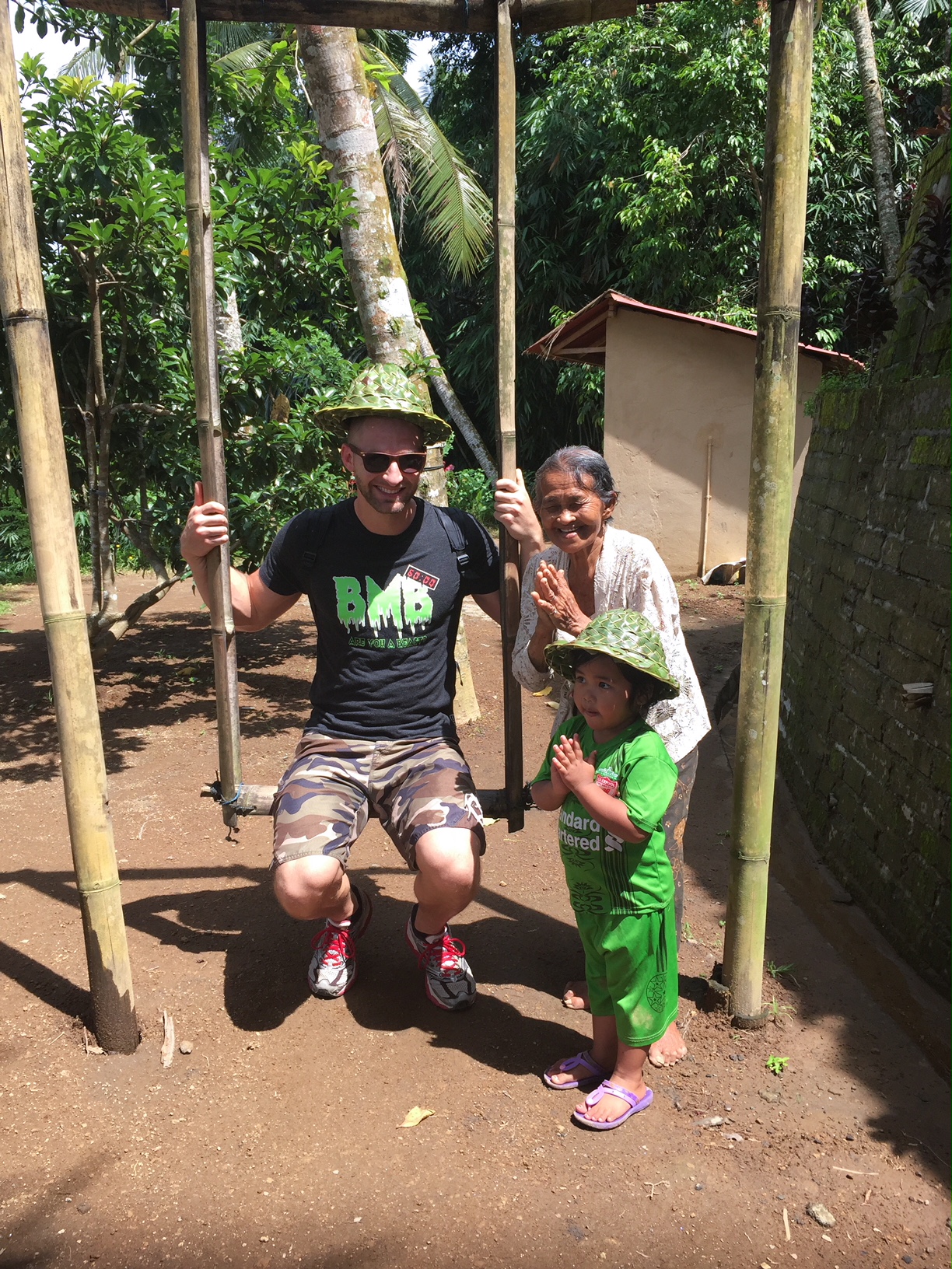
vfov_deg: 61.7
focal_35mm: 29
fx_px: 1063
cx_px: 476
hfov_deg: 48.2
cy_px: 634
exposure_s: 1/638
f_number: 2.2
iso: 32
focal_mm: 4.15
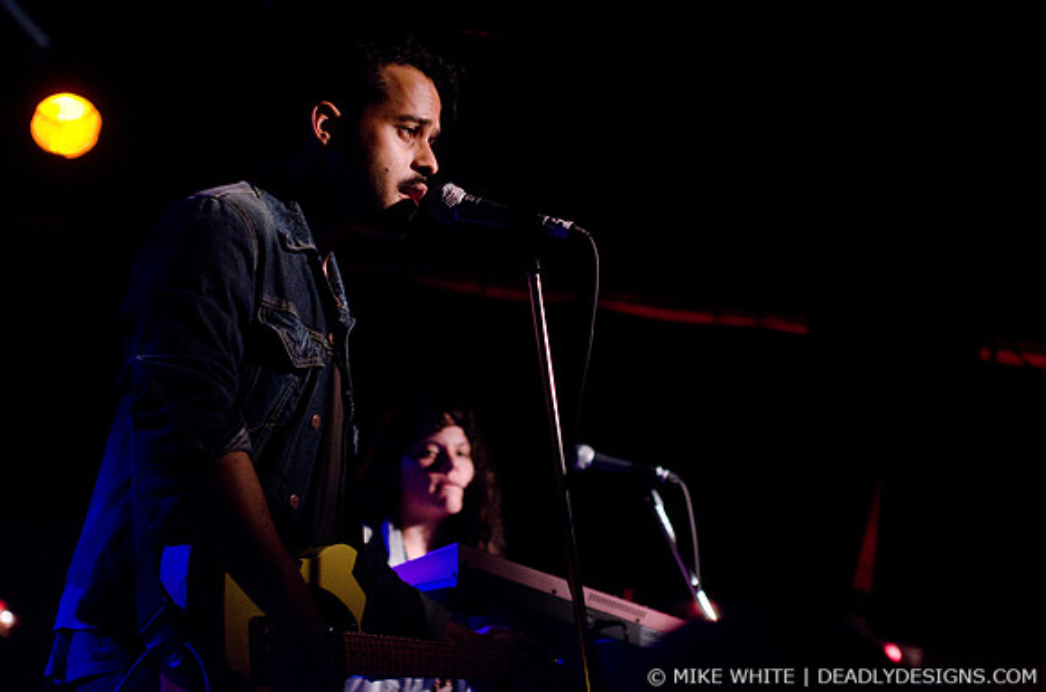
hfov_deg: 19.5
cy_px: 346
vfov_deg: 13.0
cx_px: 523
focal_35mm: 105
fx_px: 3044
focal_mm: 70
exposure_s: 1/50
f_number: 2.8
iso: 2000
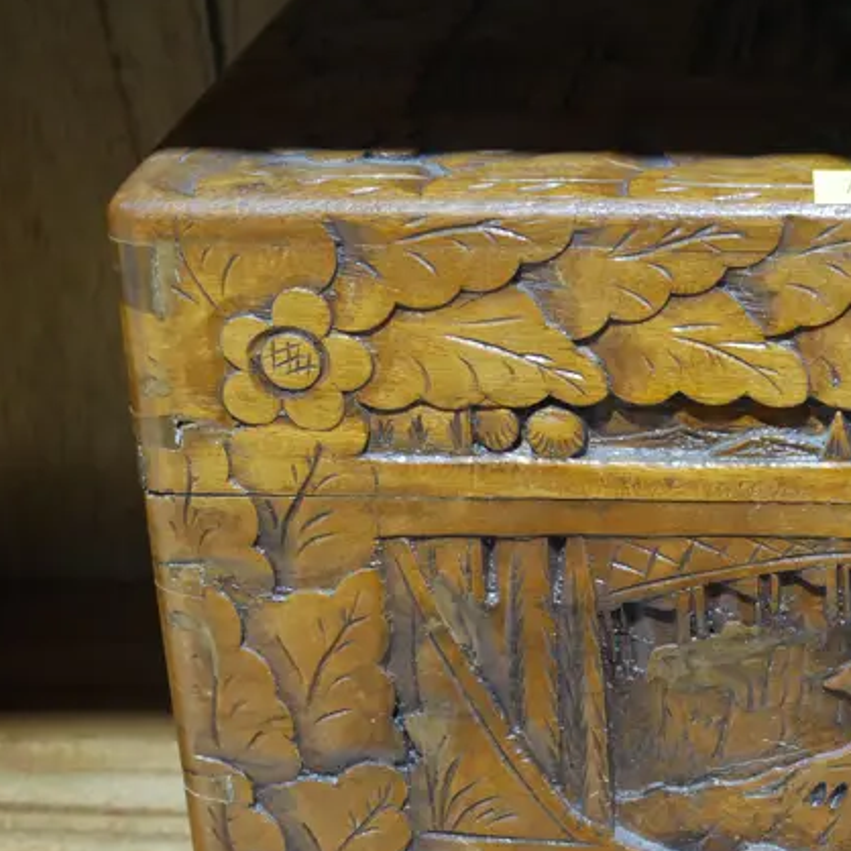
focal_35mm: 91
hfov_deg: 18.2
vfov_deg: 19.0
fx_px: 2531
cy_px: 538
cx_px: 989
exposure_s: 1/60
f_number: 4.6
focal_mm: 21
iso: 1600
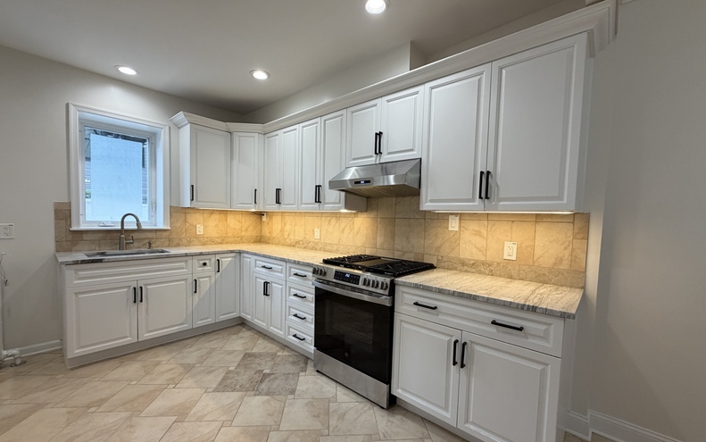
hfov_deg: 101.4
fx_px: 289
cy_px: 232
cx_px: 356
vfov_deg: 74.8
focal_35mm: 15
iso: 160
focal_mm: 2.22
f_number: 2.2
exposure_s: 1/120
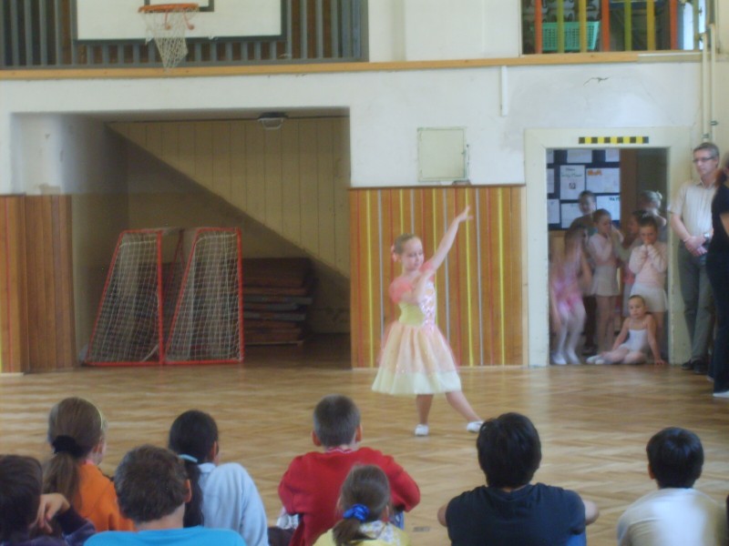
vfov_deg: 18.2
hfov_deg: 24.1
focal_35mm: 81
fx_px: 1706
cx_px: 364
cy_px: 273
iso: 140
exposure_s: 1/6
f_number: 4.2
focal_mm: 13.7
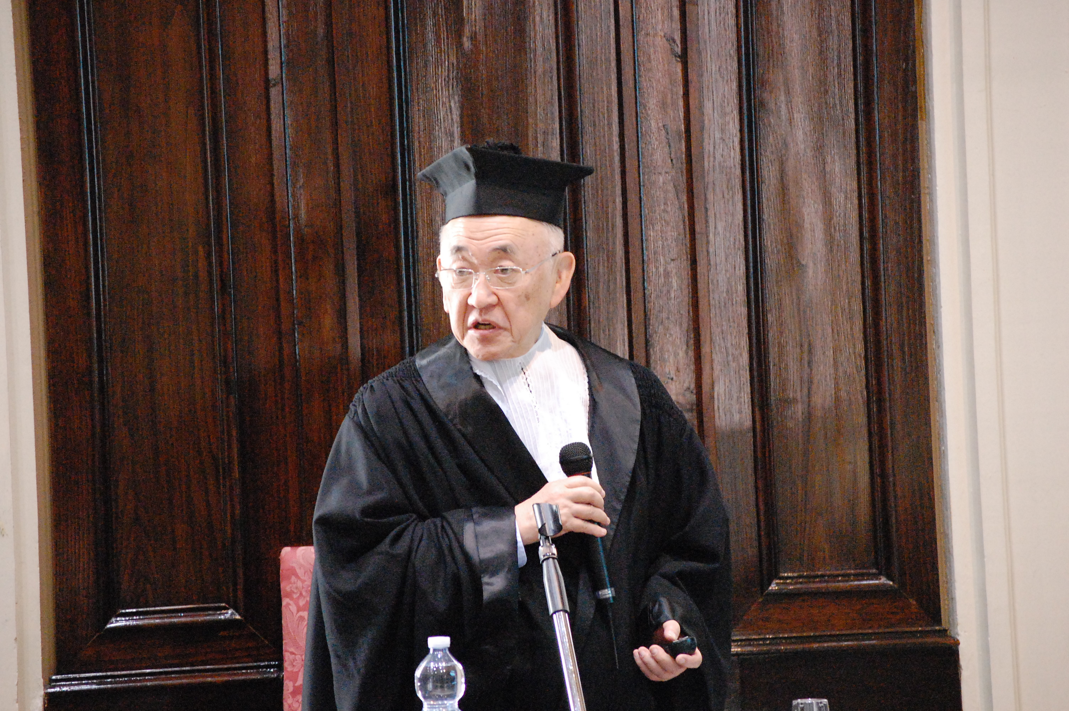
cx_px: 534
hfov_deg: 12.5
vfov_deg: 8.3
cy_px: 356
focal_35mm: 165
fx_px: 4895
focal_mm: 110
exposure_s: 1/30
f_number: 4.8
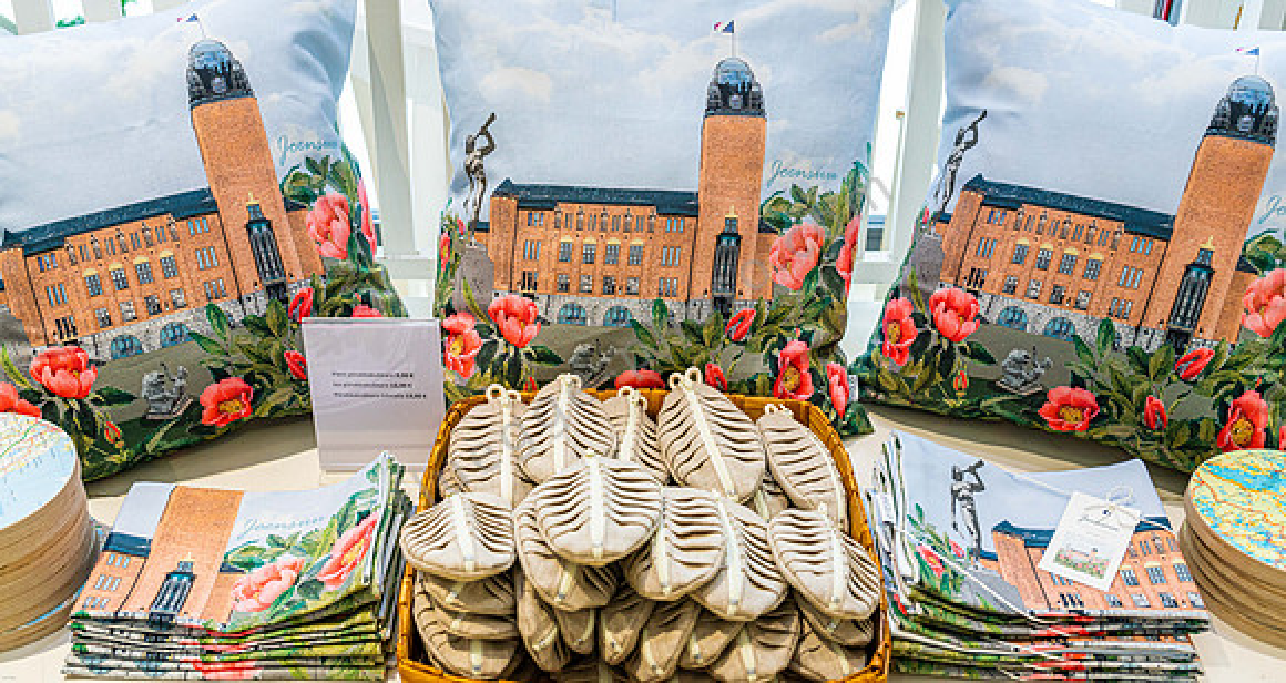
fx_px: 1304
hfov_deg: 52.5
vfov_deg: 29.3
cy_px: 356
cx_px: 626
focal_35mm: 39
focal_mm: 33
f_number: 4.5
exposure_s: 1/200
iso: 400
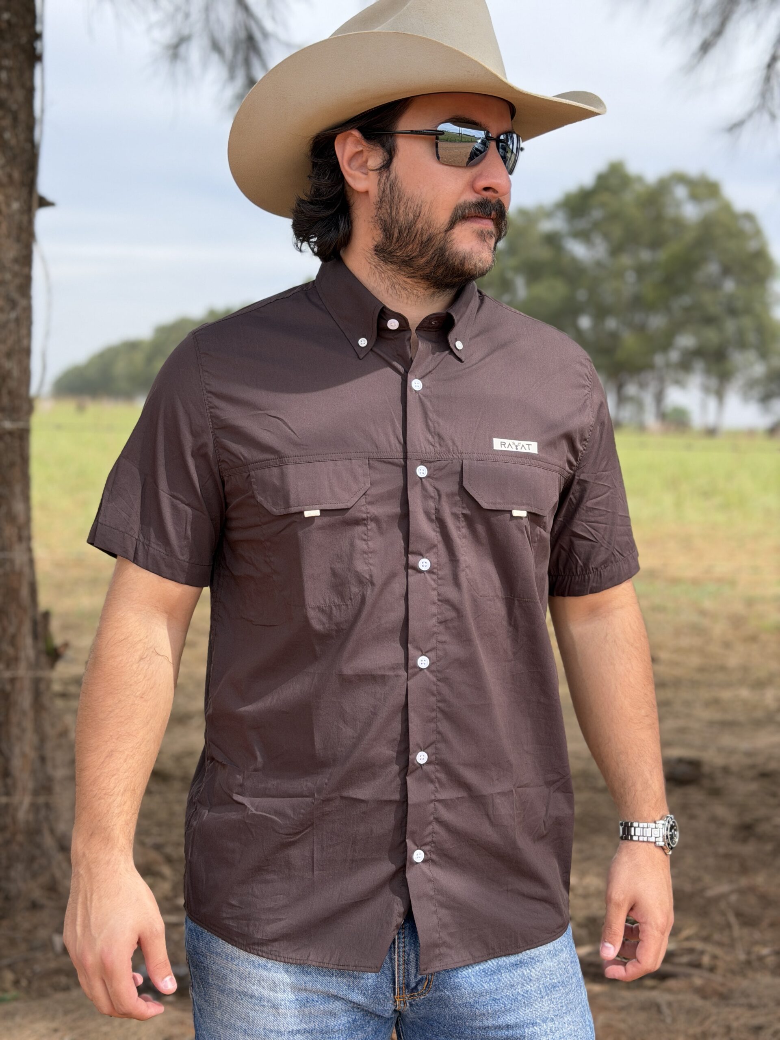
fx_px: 1442
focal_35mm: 48
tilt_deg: -4.6
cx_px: 390
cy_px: 520
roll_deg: -2.1
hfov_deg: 30.3
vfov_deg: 39.7
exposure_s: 1/2273
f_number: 1.78
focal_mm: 6.76
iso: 100
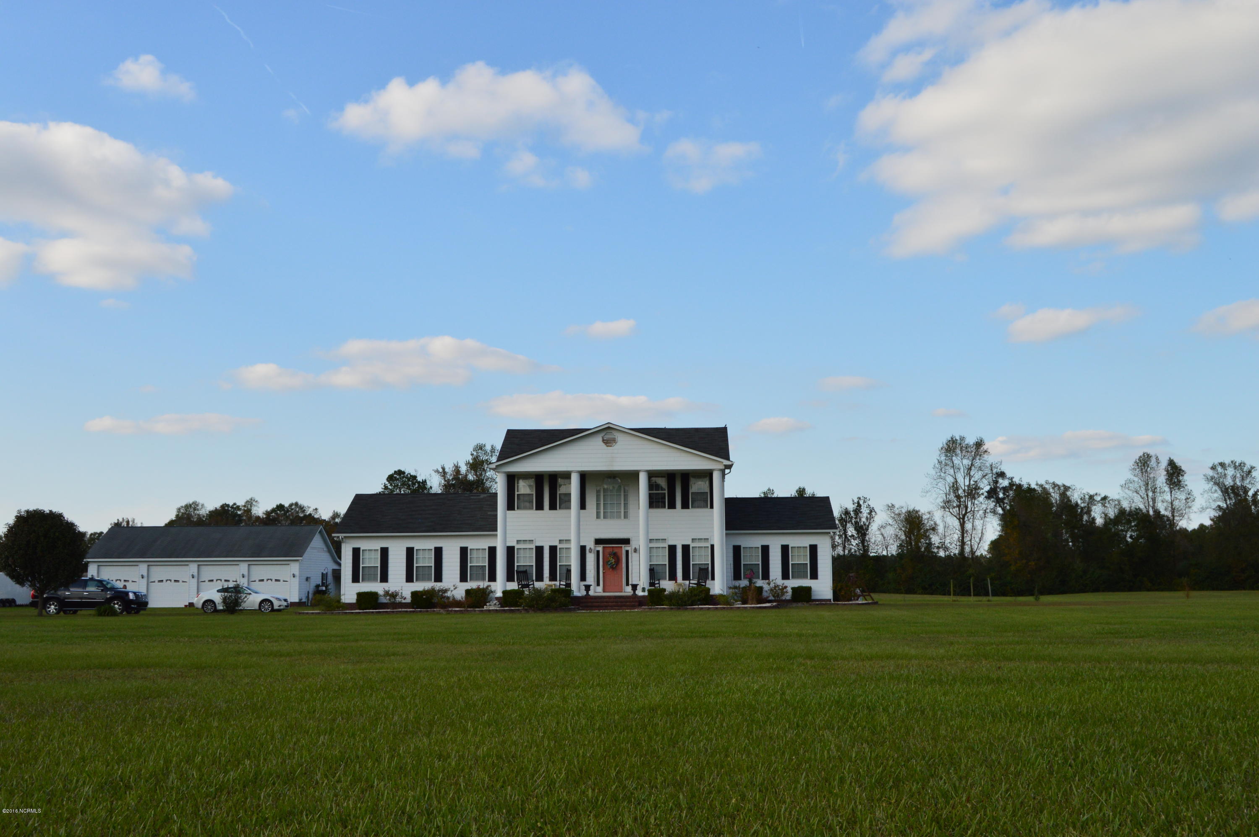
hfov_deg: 49.6
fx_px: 1363
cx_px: 630
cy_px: 418
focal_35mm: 39
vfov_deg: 34.1
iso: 400
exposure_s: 1/400
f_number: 11
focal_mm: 26
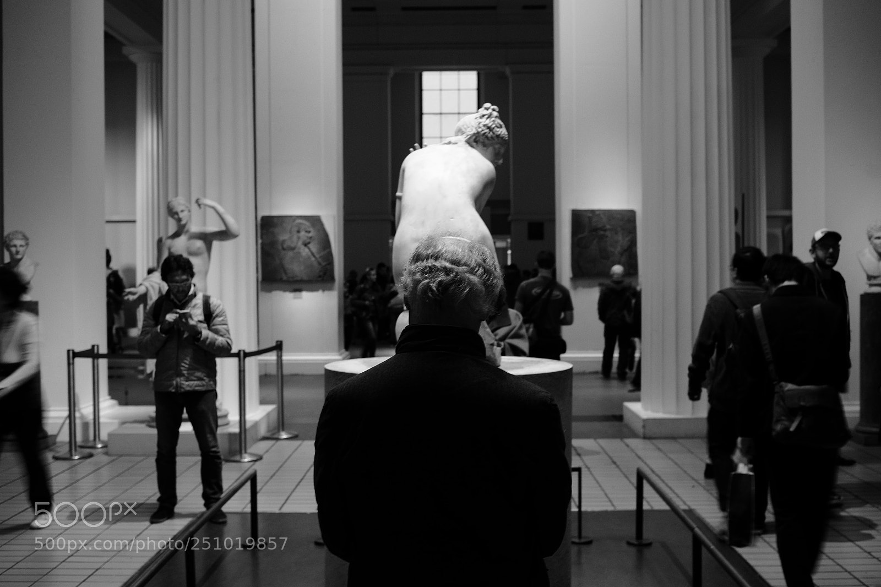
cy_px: 294
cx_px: 440
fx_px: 1003
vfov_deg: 32.6
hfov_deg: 47.4
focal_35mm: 41
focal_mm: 27
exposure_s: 1/15
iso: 800
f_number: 4
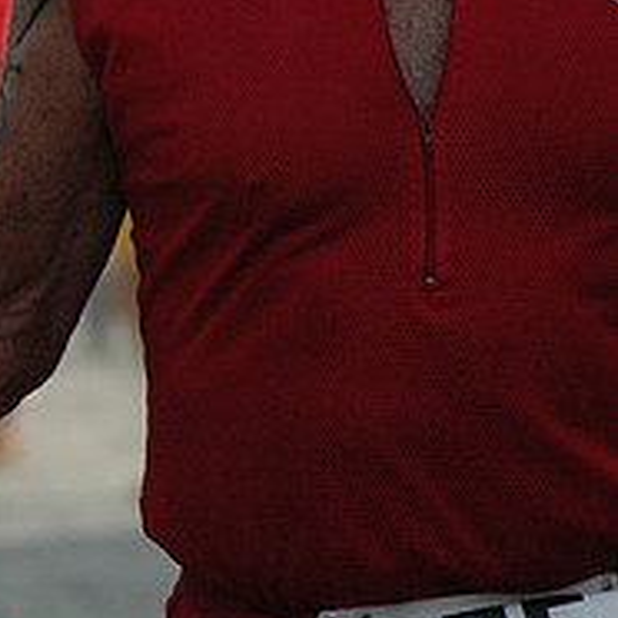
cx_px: -342
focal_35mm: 485
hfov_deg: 3.6
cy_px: 234
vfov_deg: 3.6
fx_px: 9796
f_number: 4.5
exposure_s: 1/2500
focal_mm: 122
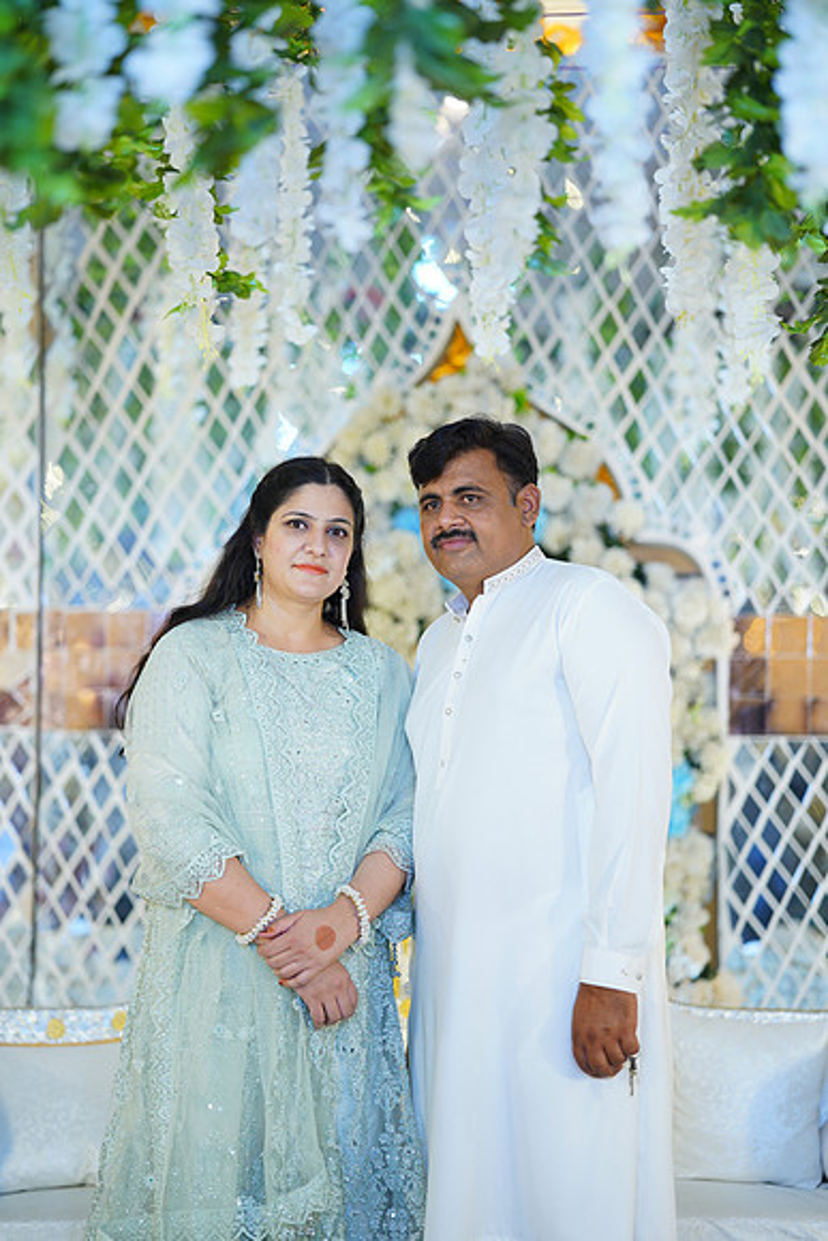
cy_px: 620
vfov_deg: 23.9
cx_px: 414
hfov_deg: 16.1
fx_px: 2931
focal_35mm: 85
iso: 125
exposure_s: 1/160
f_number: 1.4
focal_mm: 85
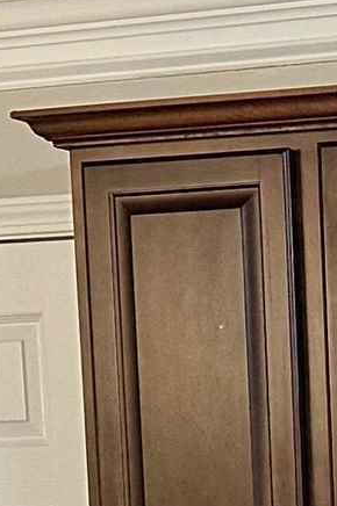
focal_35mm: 176
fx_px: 2475
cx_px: 569
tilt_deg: -7.6
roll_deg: +1.0
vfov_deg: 10.8
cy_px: 969
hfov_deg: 7.6
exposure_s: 1/60
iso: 250
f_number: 1.78
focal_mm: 6.86
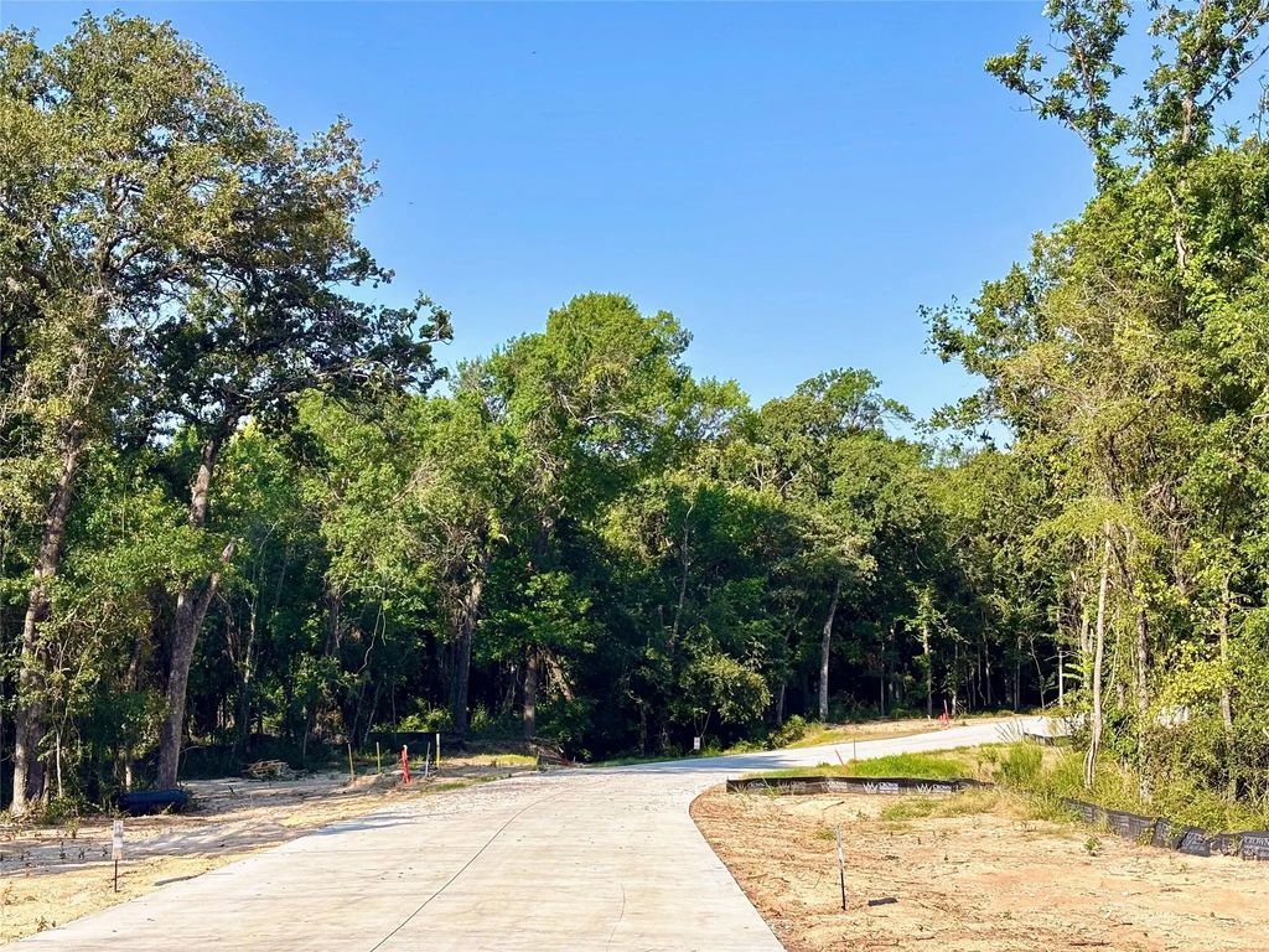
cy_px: 476
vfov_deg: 28.0
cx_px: 634
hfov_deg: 36.8
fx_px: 1906
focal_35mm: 52
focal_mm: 5.96
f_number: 1.6
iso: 32
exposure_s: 1/1949
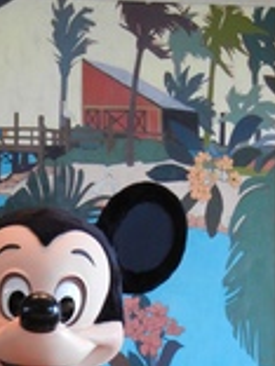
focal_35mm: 77
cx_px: -26
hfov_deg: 18.4
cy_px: 429
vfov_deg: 23.4
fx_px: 816
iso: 400
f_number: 3.5
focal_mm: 5.4
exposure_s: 1/12
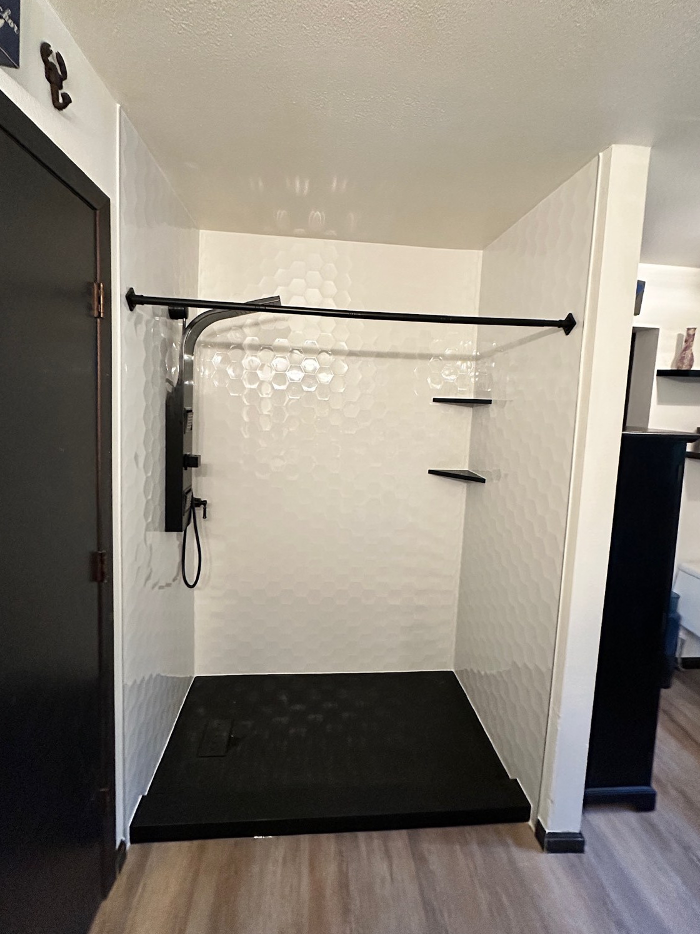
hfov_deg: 81.7
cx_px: 342
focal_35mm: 15
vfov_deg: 98.0
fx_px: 404
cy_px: 437
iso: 500
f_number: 2.2
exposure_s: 1/60
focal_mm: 2.22
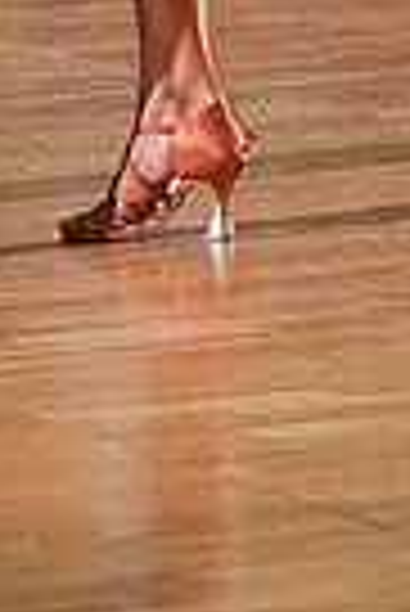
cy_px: -648
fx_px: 8076
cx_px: -300
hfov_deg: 2.9
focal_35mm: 474
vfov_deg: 4.3
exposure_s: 1/400
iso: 8000
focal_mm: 111
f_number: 4.5
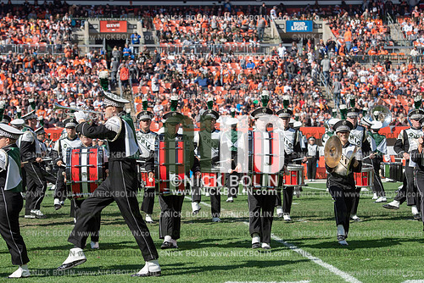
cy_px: 155
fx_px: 1367
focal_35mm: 116
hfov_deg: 17.6
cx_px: 224
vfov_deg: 11.8
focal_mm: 100
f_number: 5
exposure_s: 1/2000
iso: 400
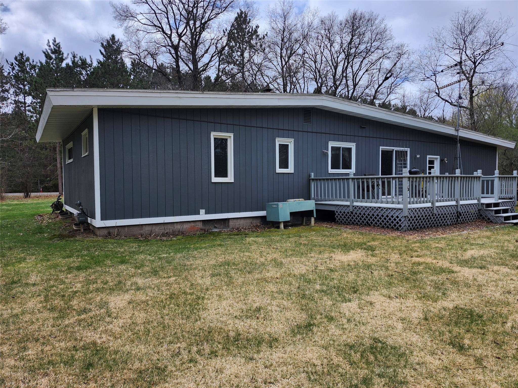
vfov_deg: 58.9
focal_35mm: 23
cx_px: 259
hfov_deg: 73.9
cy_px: 194
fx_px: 344
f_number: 1.8
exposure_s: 1/1218
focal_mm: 5.54
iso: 25
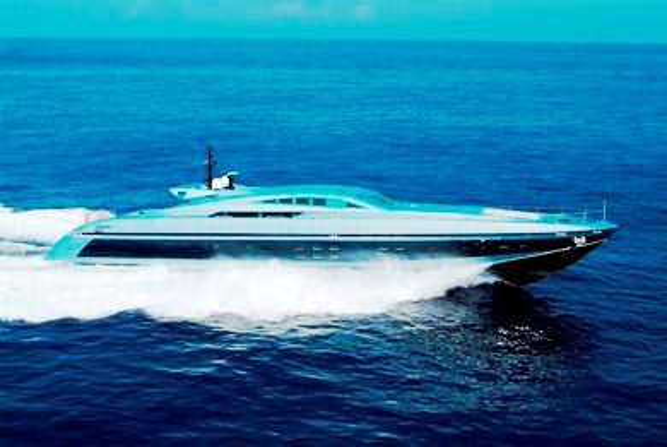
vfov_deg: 22.7
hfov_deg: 33.4
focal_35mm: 60
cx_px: 334
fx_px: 1113
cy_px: 224
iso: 160
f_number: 9.5
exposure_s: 1/350
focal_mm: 40
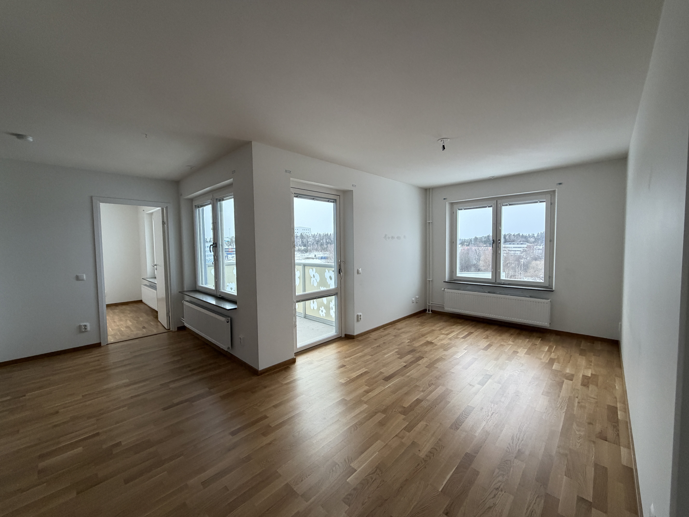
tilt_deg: -3.0
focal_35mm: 14
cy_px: 258
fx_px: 279
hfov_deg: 102.1
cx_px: 344
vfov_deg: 85.7
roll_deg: +0.8
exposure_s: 1/121
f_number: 2.2
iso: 320
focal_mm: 2.22
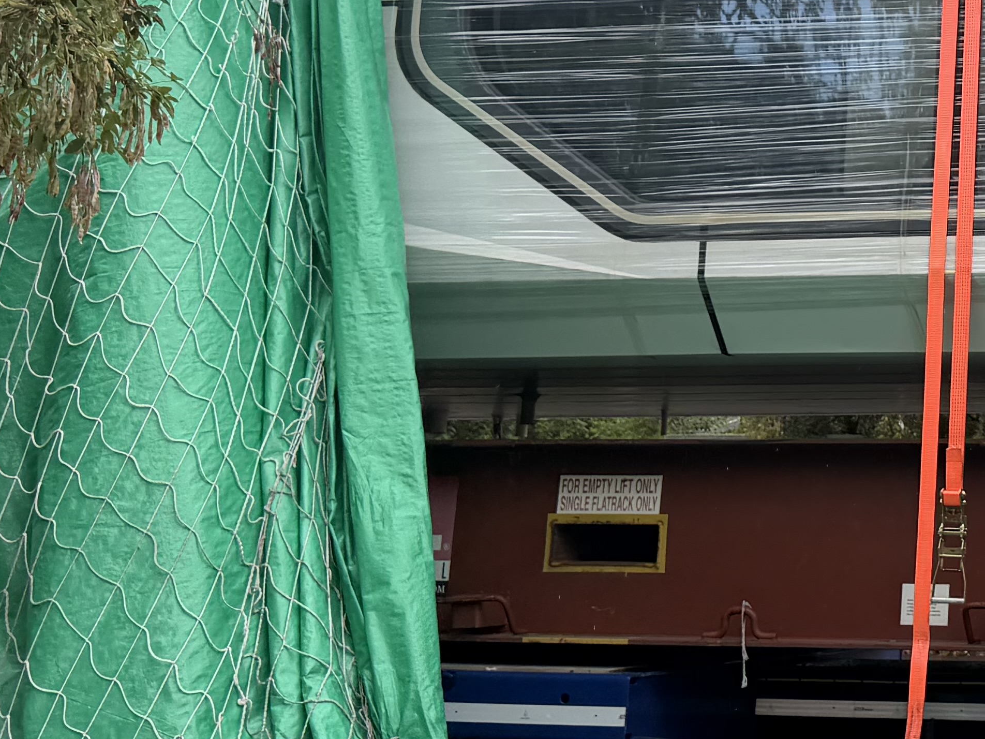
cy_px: 72
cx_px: 1142
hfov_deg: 24.8
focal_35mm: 72
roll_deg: -2.0
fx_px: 2049
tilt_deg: +12.8
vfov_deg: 20.0
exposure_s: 1/1018
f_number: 1.78
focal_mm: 6.76
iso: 80
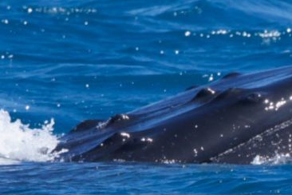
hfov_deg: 1.6
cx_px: 243
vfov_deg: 1.0
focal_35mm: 1311
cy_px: 71
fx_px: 10633
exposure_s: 1/3200
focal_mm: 600
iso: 1600
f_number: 8
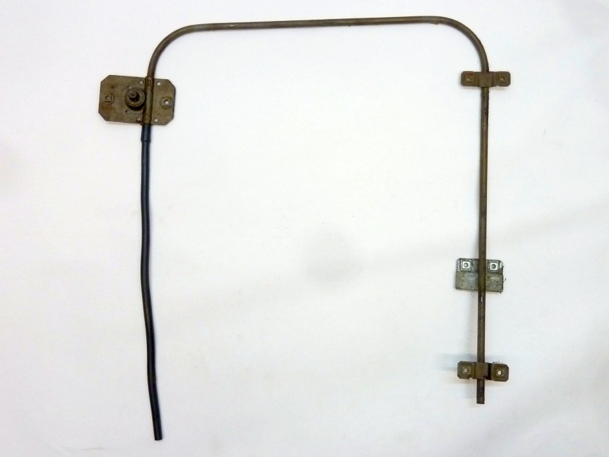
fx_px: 440
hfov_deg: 69.4
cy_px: 228
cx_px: 304
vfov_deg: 54.9
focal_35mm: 25
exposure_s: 1/30
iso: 320
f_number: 3.3
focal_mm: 4.1
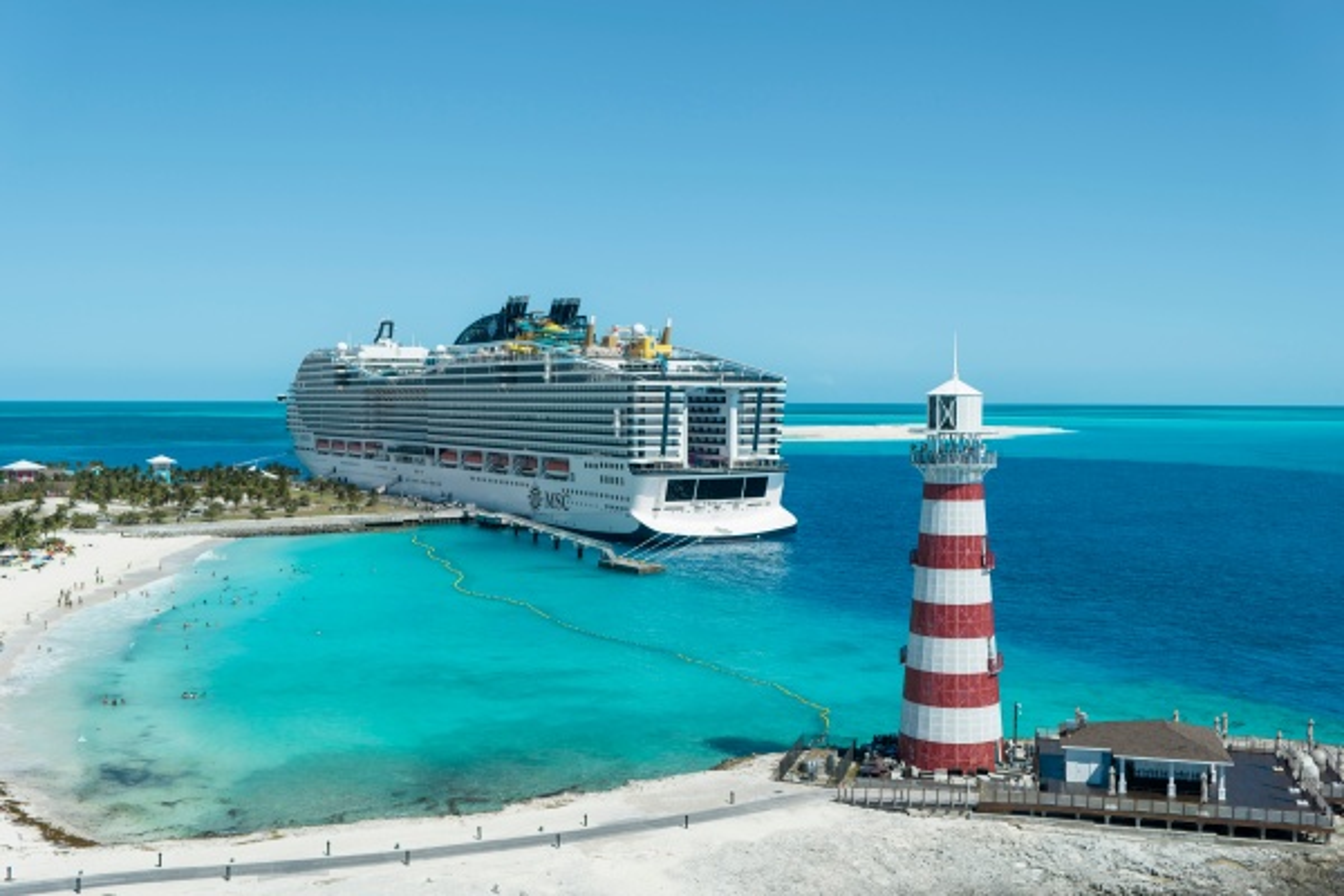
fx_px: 1307
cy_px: 448
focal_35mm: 35
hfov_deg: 54.4
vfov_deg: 37.9
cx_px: 672
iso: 200
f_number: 3.5
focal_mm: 35
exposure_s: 1/320
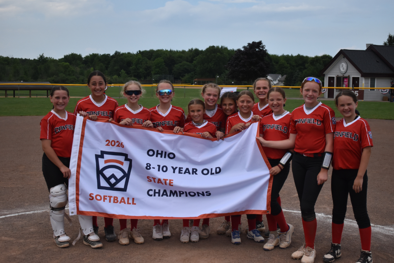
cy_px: 132
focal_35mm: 51
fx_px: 558
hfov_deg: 38.9
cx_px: 197
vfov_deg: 26.5
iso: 800
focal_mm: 34
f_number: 5
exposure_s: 1/4000
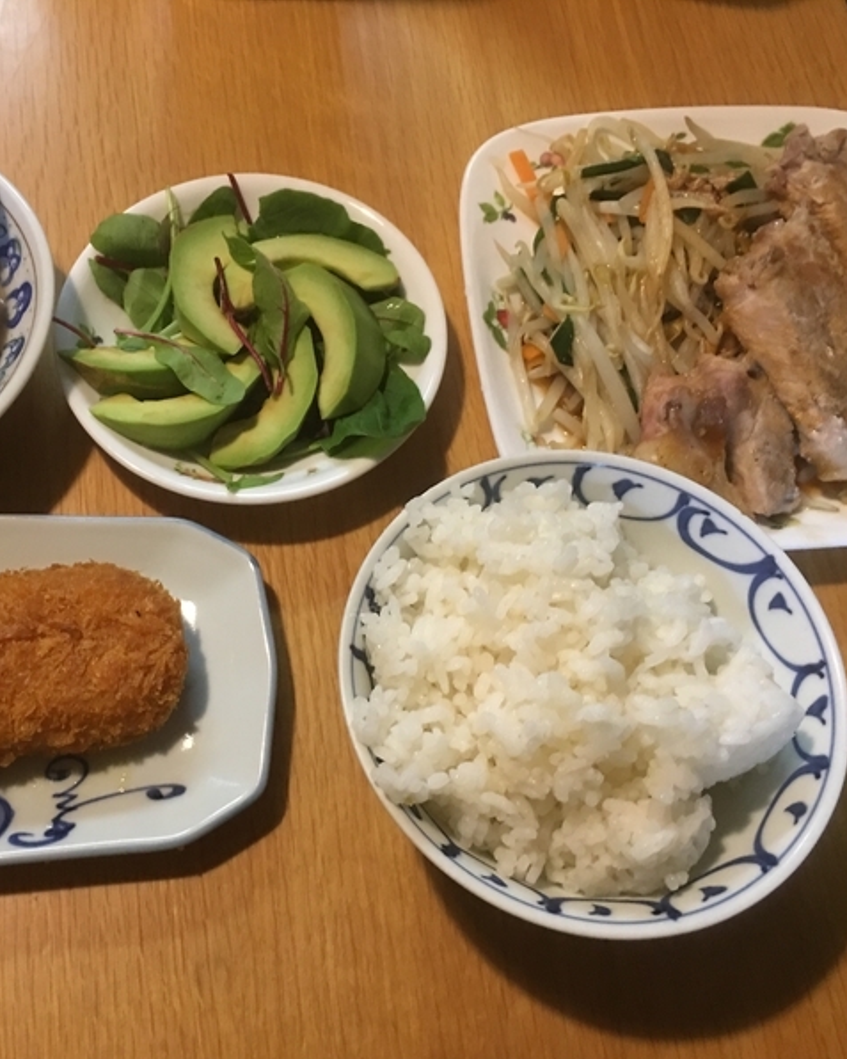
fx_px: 1190
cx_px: 309
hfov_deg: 38.9
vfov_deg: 47.9
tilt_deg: -64.3
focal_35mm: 38
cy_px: 531
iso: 100
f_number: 2.2
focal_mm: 4.15
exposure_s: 1/15
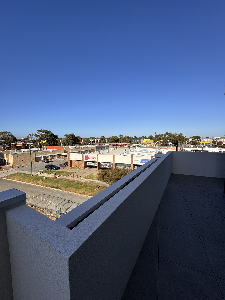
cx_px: 112
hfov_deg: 85.7
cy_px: 150
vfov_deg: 102.1
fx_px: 121
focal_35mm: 14
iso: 50
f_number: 2.2
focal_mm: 2.22
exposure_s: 1/2985
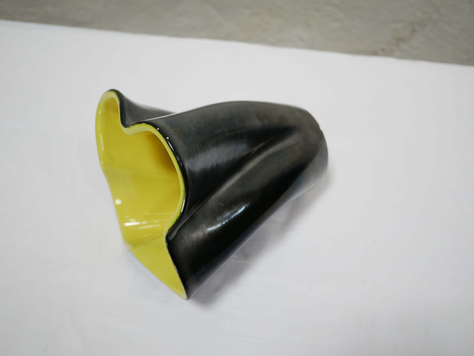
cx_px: 237
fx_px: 548
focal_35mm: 40
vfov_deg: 36.0
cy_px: 178
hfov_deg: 46.8
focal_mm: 20
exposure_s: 1/100
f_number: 1.7
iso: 200
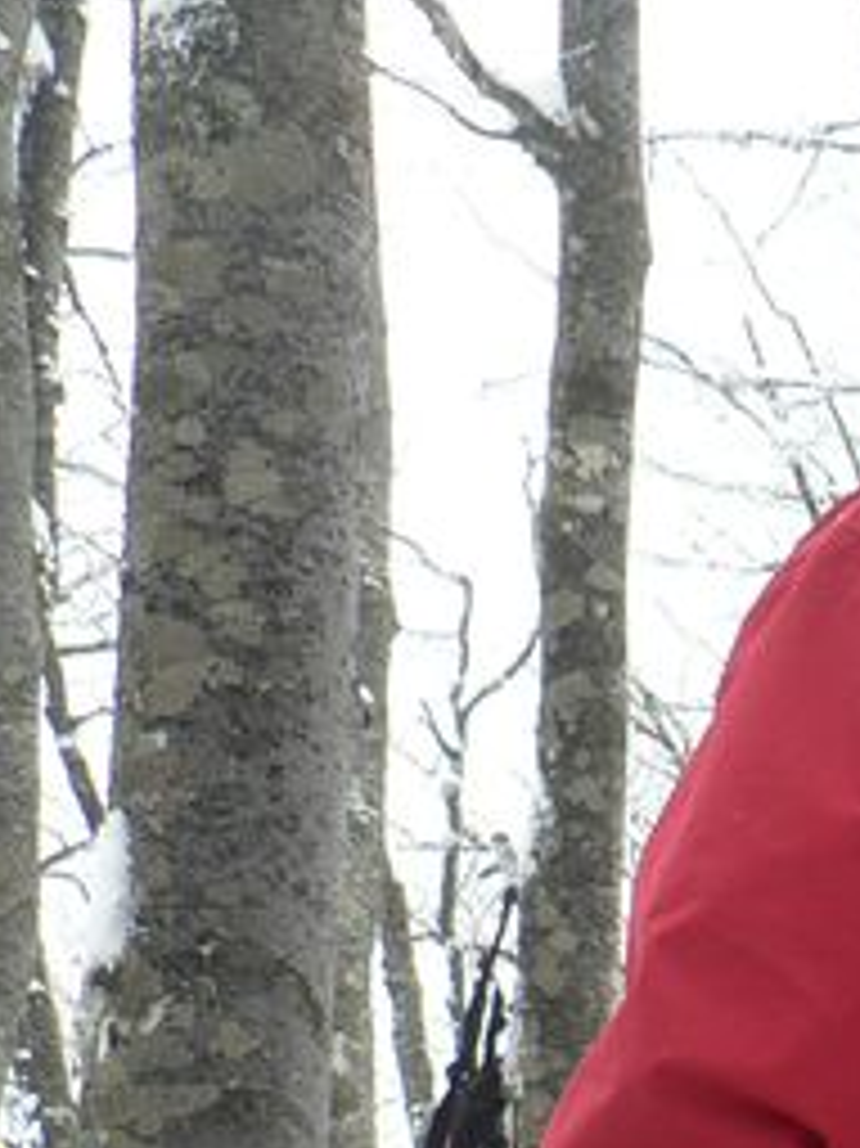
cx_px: 1328
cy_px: 1346
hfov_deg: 12.4
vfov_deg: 16.7
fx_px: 3746
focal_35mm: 113
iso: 100
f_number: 4
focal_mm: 6
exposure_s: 1/200
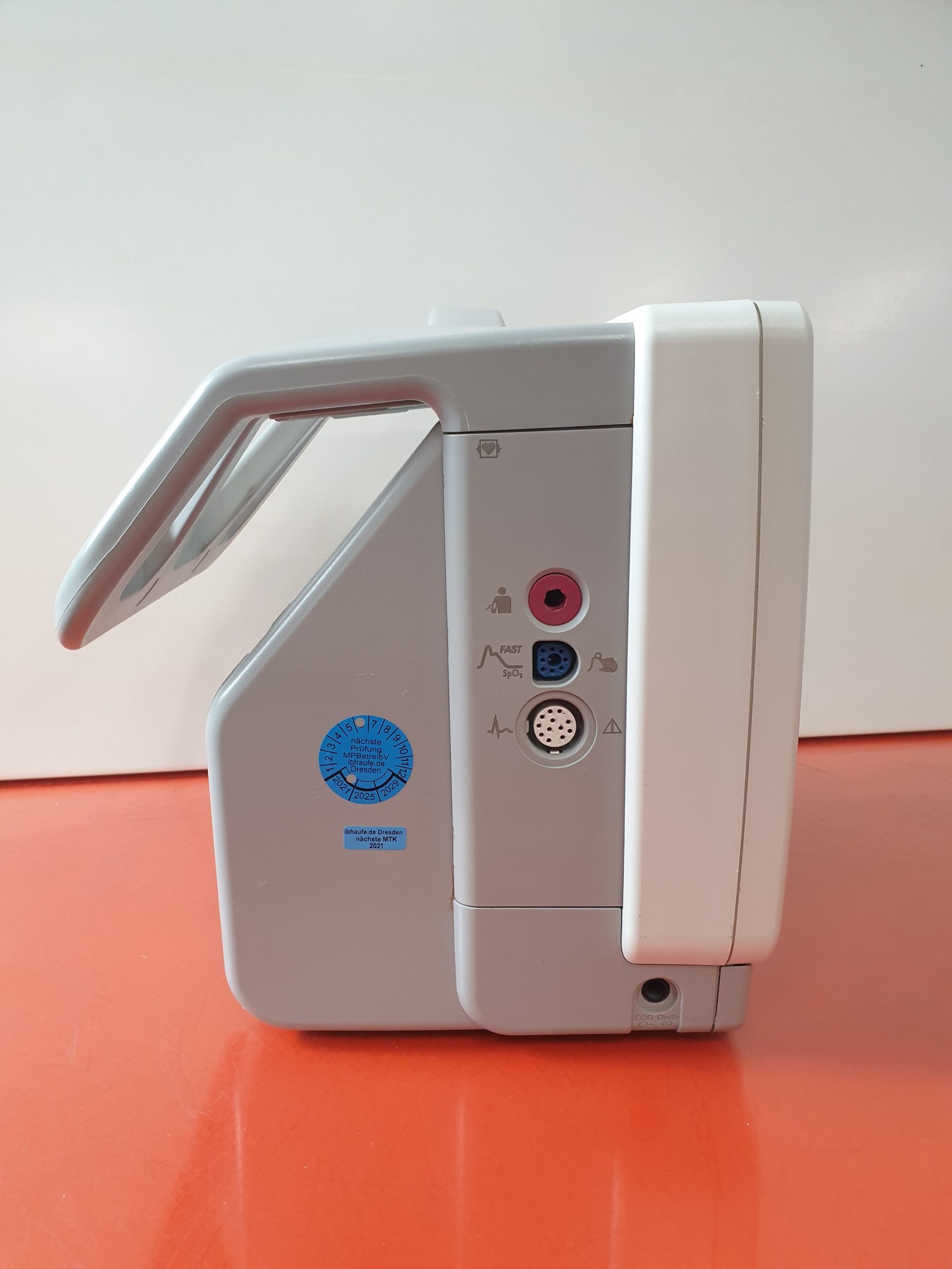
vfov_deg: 67.3
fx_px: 953
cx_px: 476
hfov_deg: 53.1
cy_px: 634
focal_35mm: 26
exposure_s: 1/33
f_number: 2.4
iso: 320
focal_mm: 4.3
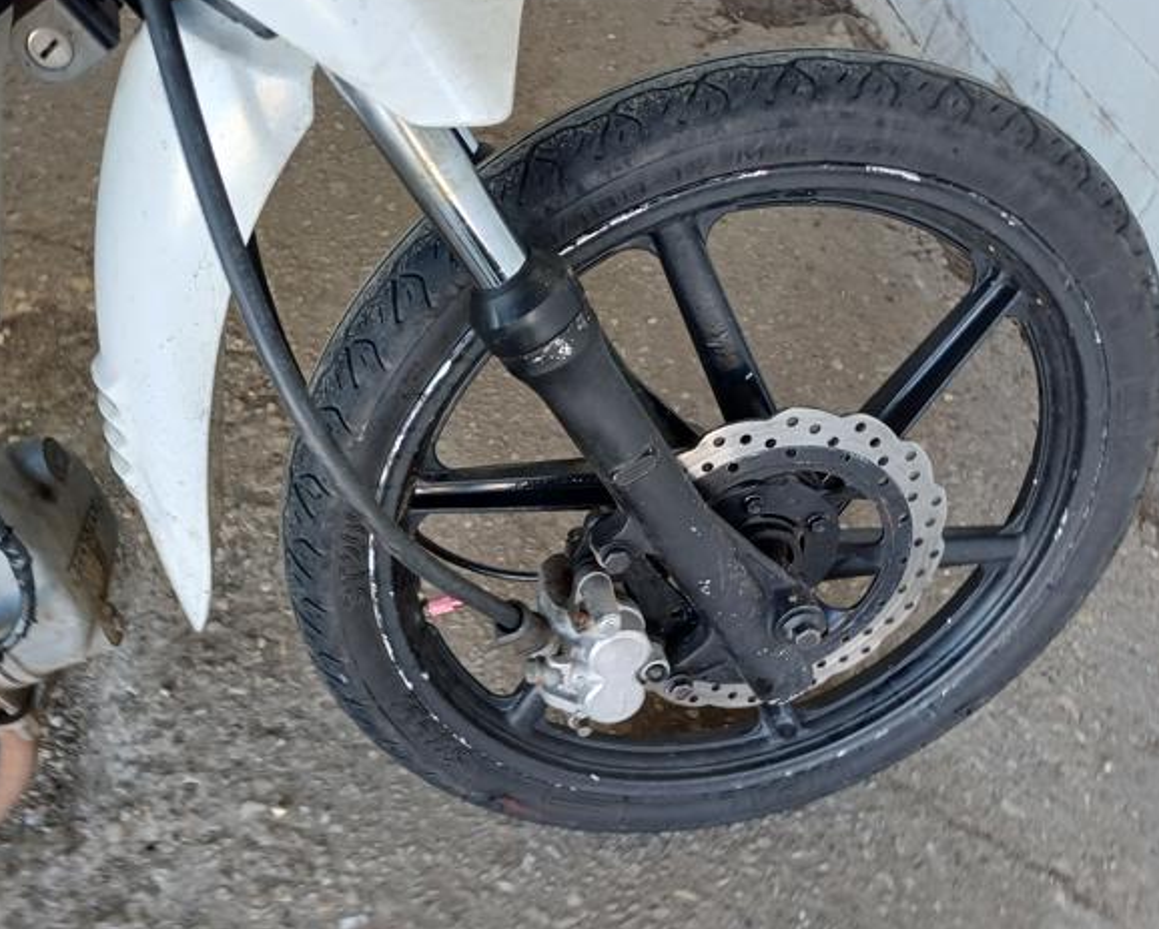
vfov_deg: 53.2
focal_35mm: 27
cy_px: 451
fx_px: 927
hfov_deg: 64.0
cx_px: 535
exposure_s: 1/50
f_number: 1.8
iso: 64
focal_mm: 4.65
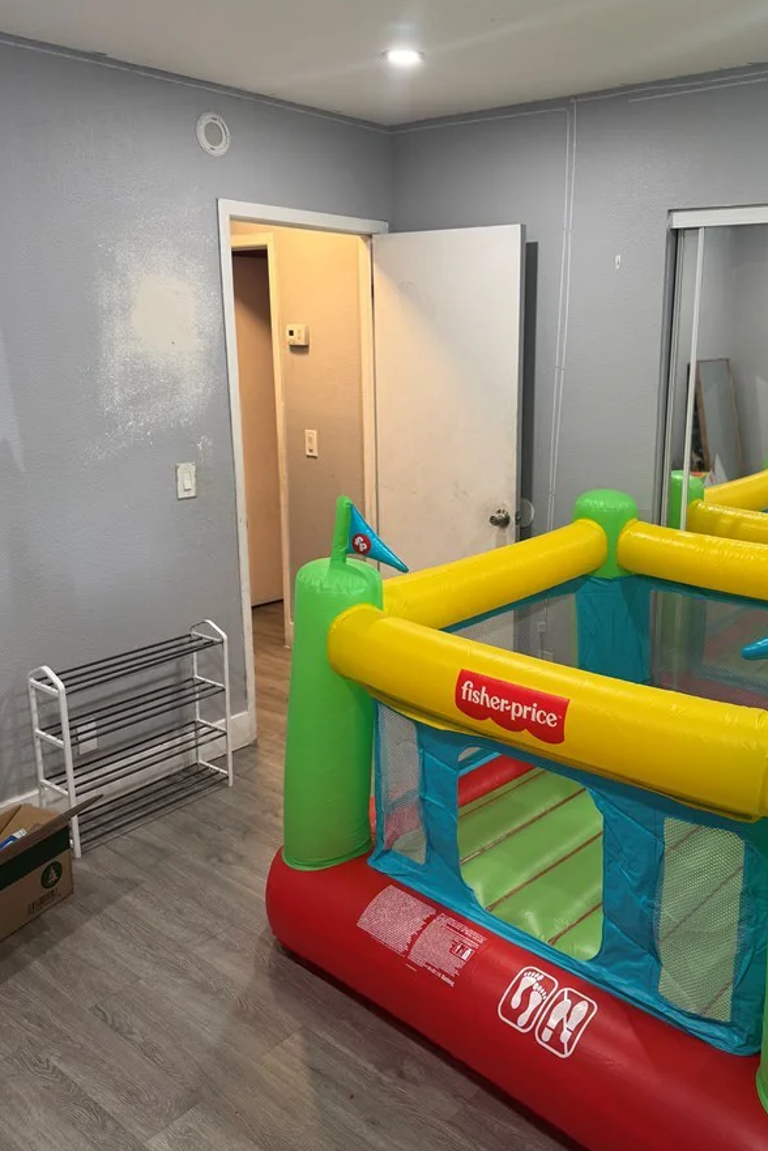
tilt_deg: -13.7
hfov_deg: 44.6
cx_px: 481
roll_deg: -0.9
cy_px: 542
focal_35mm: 29
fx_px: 927
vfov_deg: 63.6
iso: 125
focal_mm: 6.76
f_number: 1.78
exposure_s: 1/60
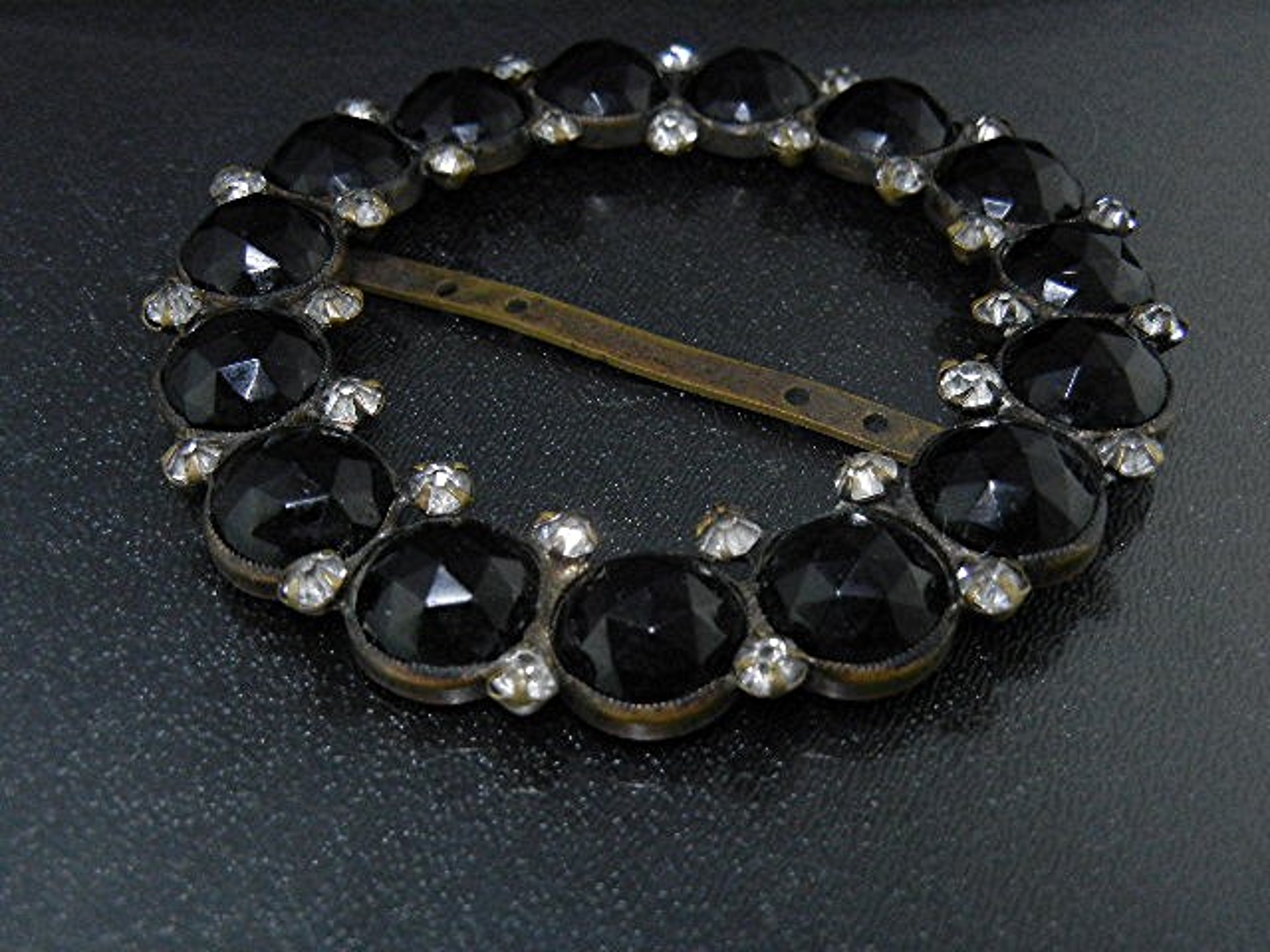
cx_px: 635
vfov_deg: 32.2
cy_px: 476
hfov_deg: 42.1
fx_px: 1651
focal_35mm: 45
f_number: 7.6
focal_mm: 8.1
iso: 800
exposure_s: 1/30
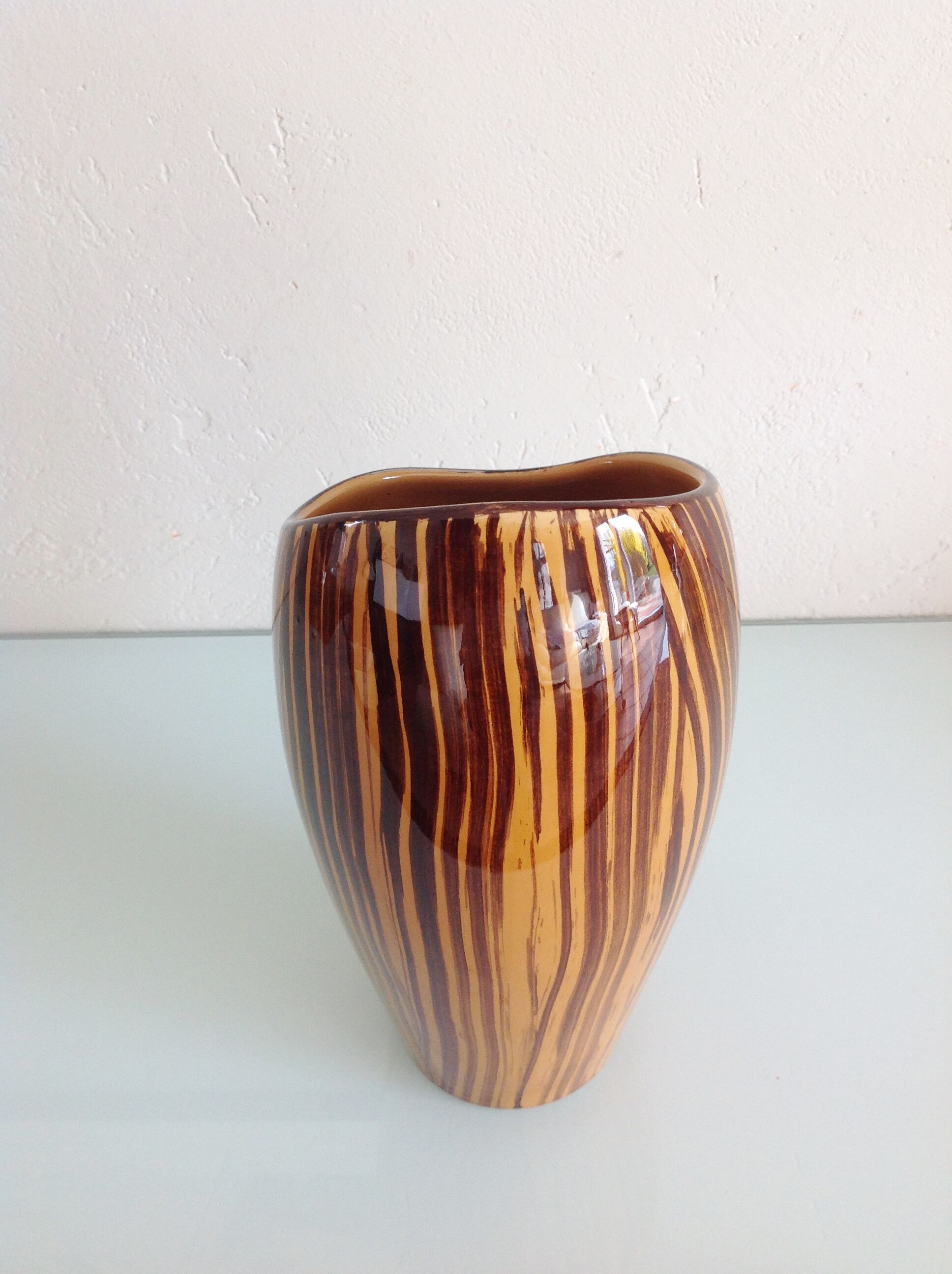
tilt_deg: -42.8
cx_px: 476
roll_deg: +4.5
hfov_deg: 40.6
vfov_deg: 52.7
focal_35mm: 35
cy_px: 637
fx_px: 1287
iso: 64
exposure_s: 1/60
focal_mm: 4.28
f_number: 2.4
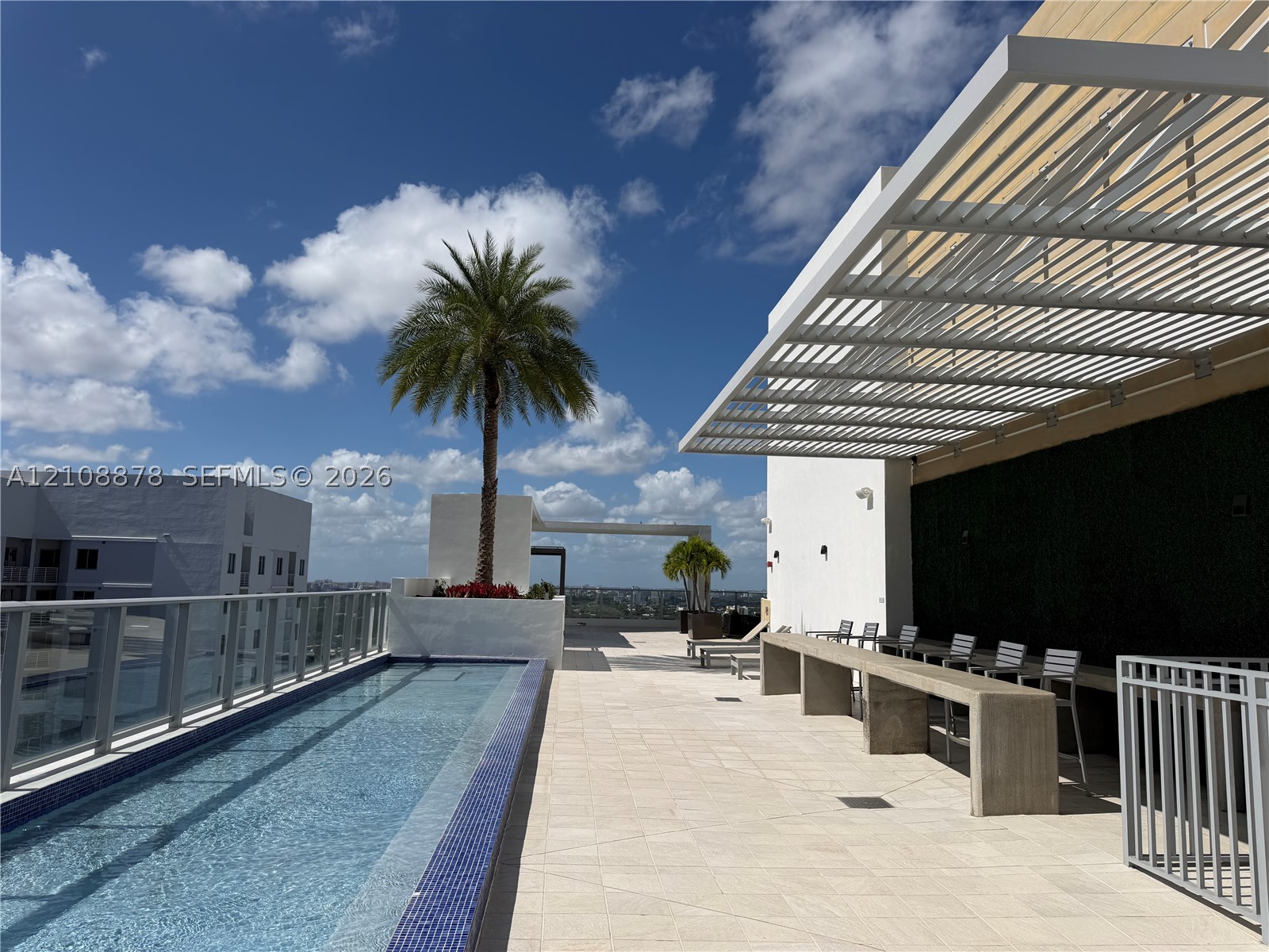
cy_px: 476
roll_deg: -1.1
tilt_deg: +6.2
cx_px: 634
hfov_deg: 71.6
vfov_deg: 56.8
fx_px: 880
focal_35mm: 24
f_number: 1.78
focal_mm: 6.76
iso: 80
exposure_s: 1/14286
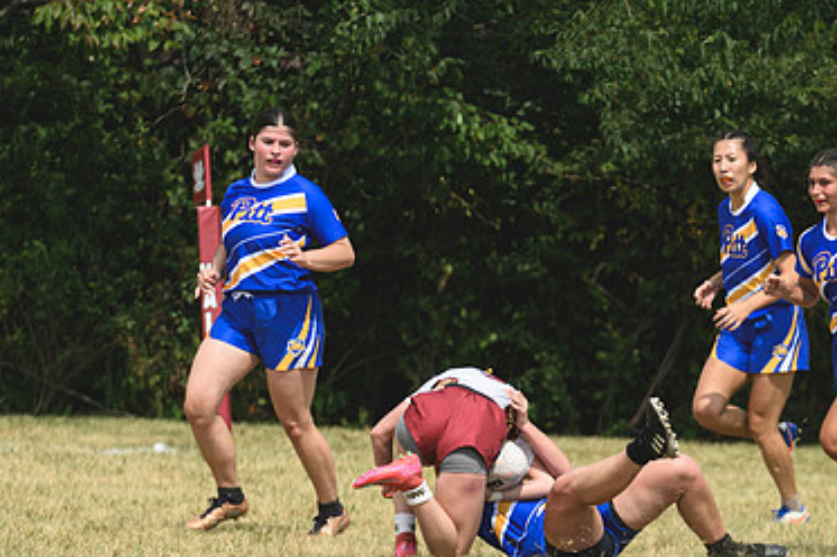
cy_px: 400
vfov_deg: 2.0
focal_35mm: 699
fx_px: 16237
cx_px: 550
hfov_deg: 3.0
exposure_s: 1/1000
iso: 180
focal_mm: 300
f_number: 5.6
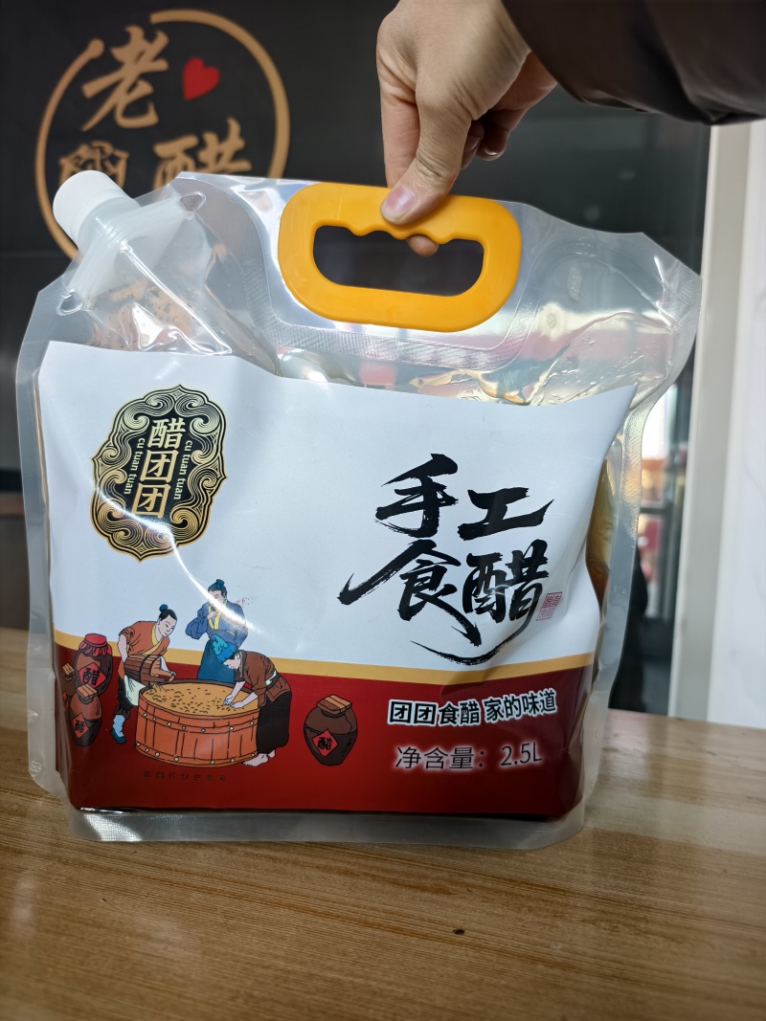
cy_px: 510
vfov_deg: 73.9
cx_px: 383
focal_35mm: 23
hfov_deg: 58.9
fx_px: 679
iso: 788
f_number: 1.57
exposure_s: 1/50
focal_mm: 5.6
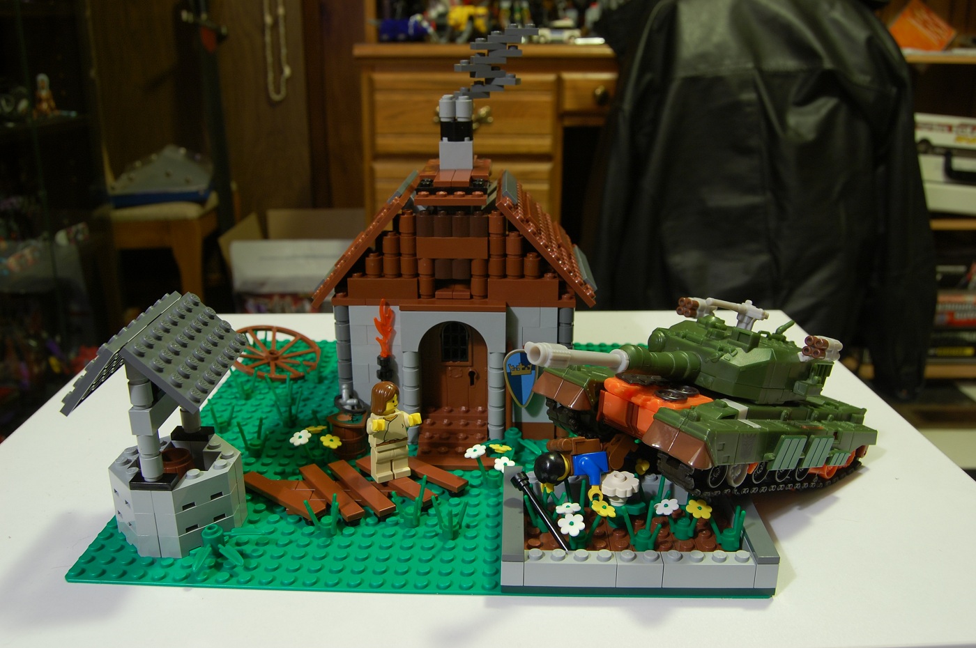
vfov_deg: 43.5
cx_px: 488
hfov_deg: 62.0
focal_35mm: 30
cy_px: 324
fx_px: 812
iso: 200
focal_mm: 20
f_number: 8
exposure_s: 2
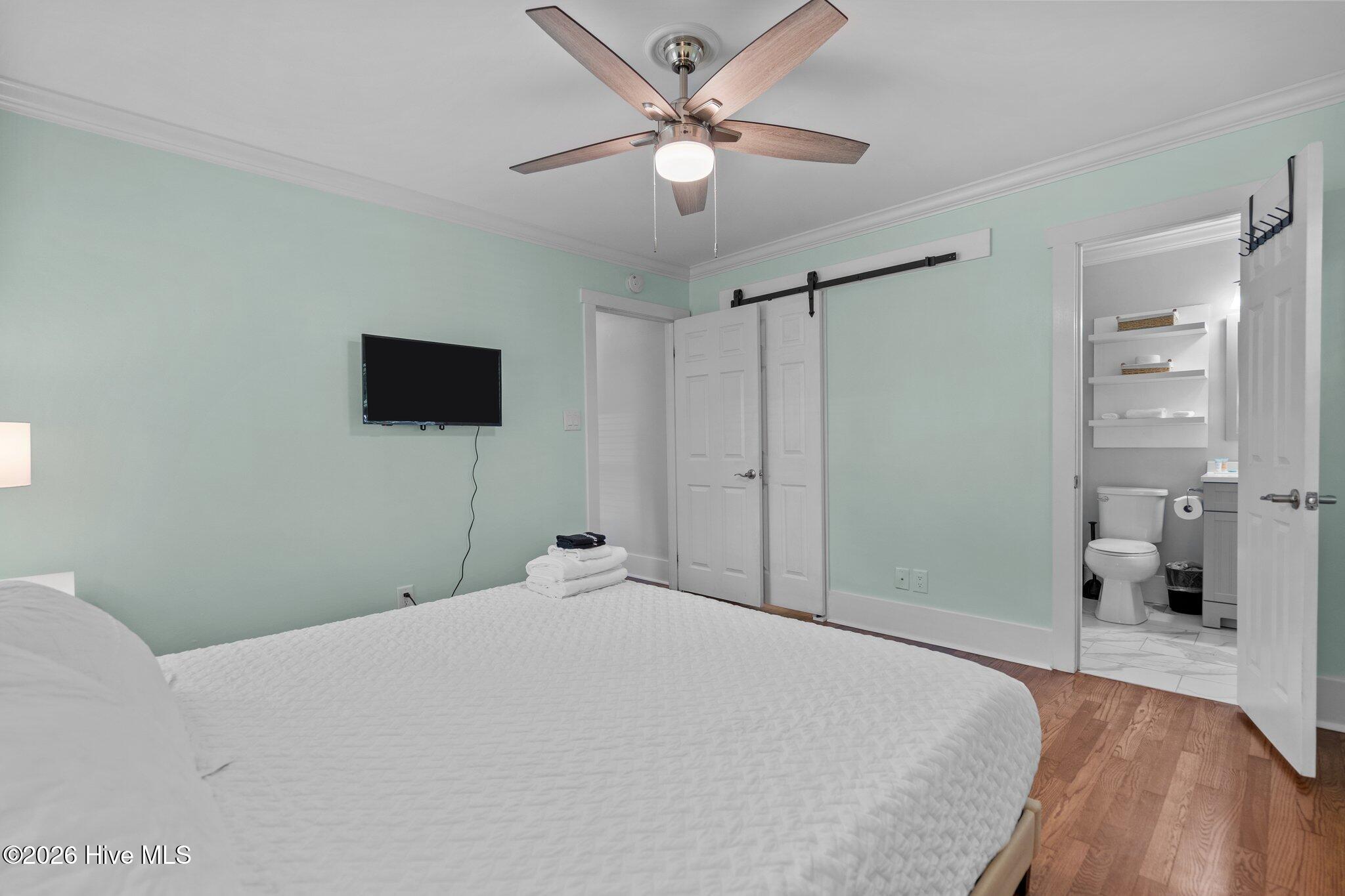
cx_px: 672
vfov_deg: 73.7
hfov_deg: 96.7
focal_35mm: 16
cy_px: 448
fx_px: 598
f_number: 4
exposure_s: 1/8
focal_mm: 16
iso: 400
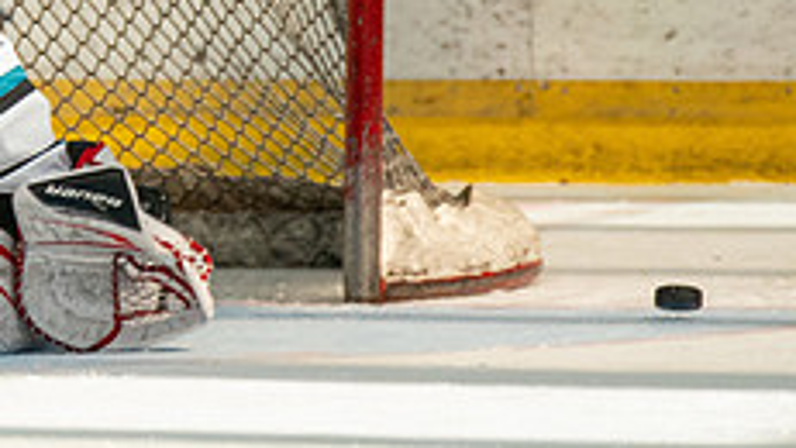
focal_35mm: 1229
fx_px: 25943
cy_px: -16
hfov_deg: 1.8
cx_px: -169
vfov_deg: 1.0
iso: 1600
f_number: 3.2
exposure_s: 1/6400
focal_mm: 300
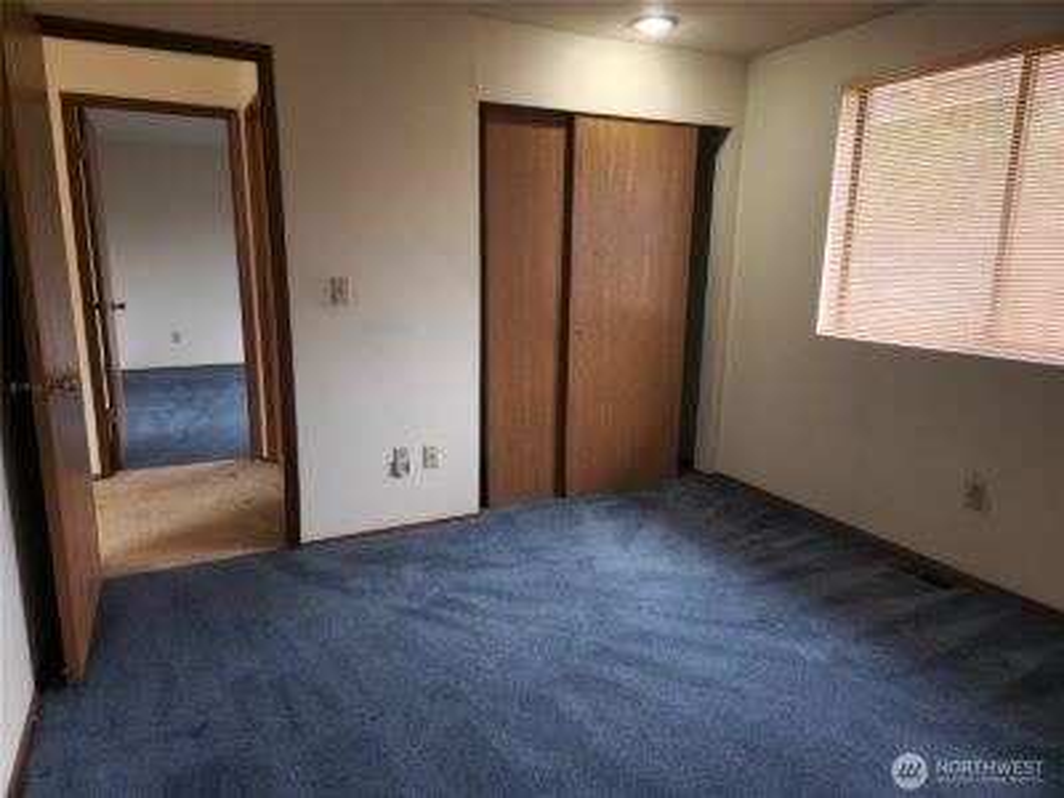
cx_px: 532
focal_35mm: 23
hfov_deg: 73.9
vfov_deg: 58.9
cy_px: 399
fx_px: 707
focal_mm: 5.4
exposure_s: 1/60.2
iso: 100
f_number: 1.8
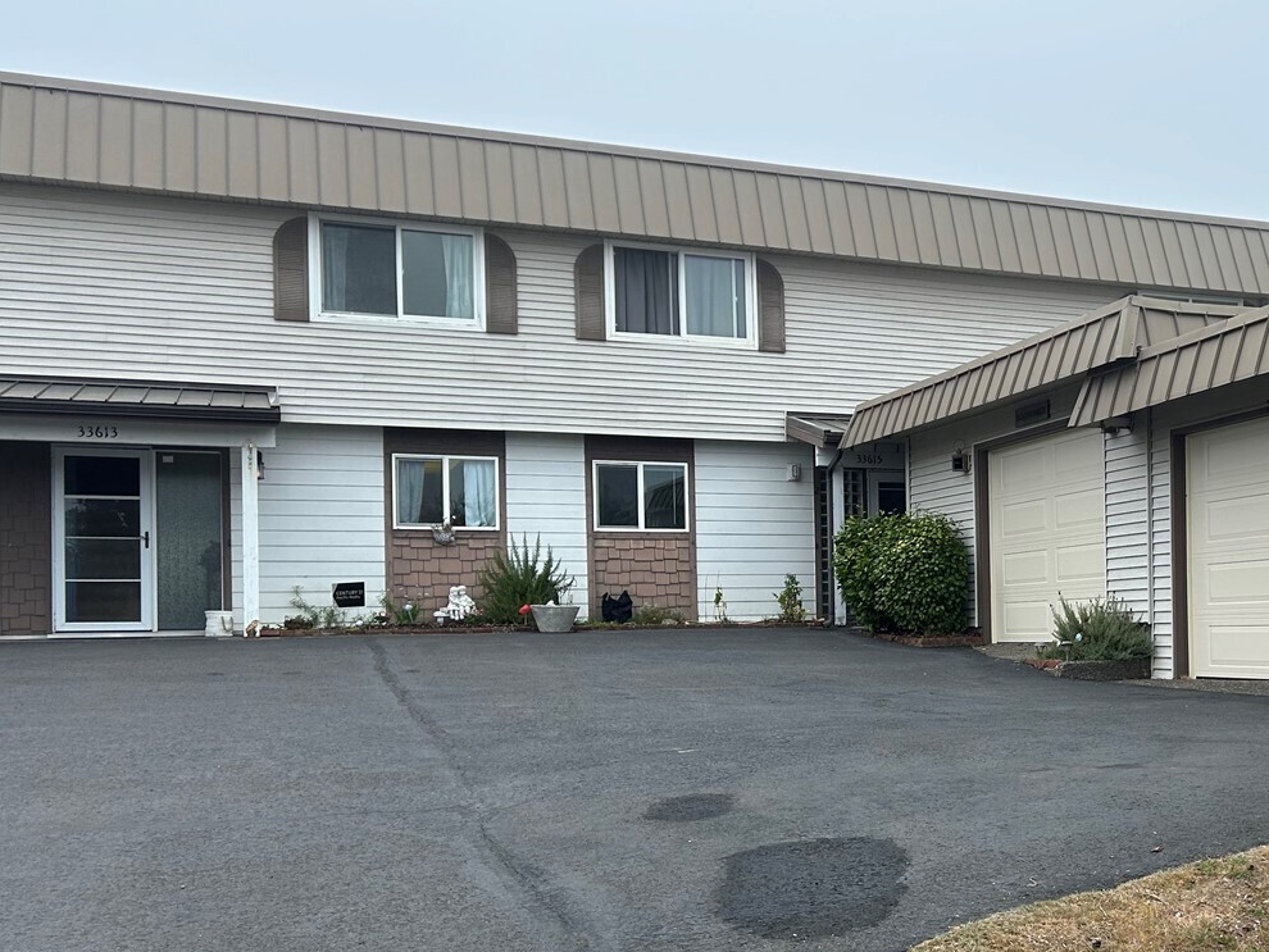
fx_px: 1540
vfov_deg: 34.2
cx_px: 1004
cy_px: 603
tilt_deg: -0.2
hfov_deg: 42.9
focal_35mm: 42
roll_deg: +1.4
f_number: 1.5
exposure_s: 1/1224
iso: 50
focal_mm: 5.7
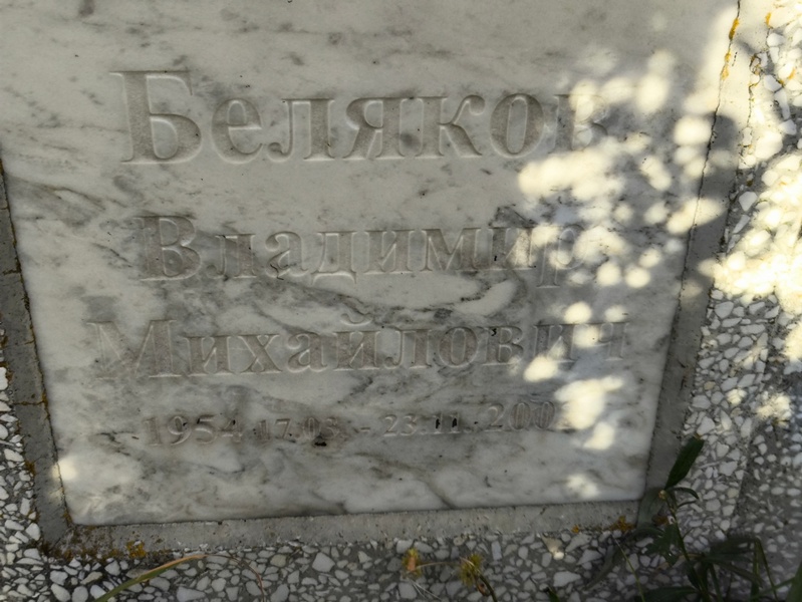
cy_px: 301
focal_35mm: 50
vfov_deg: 29.1
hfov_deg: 38.2
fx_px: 1159
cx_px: 401
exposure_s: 1/318
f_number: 1.7
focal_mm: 4.71
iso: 50
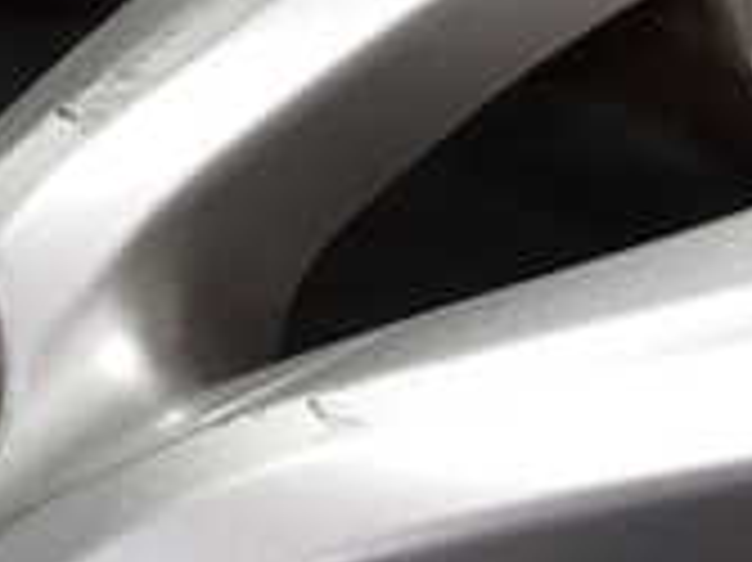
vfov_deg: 16.3
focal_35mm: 90
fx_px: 1954
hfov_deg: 20.4
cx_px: 896
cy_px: 396
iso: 125
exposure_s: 1/60
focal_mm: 4.5
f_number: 2
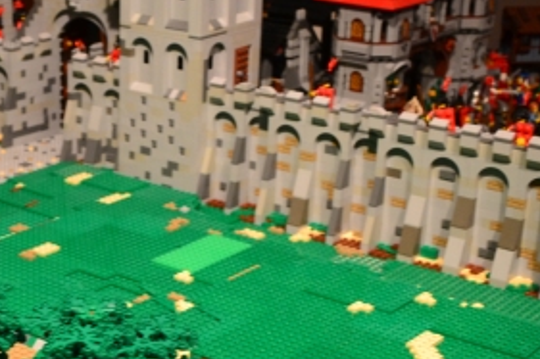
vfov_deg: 17.6
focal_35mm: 77
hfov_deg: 25.1
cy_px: 251
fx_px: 1154
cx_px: 2
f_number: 3.5
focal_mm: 18
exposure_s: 1/13
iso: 800
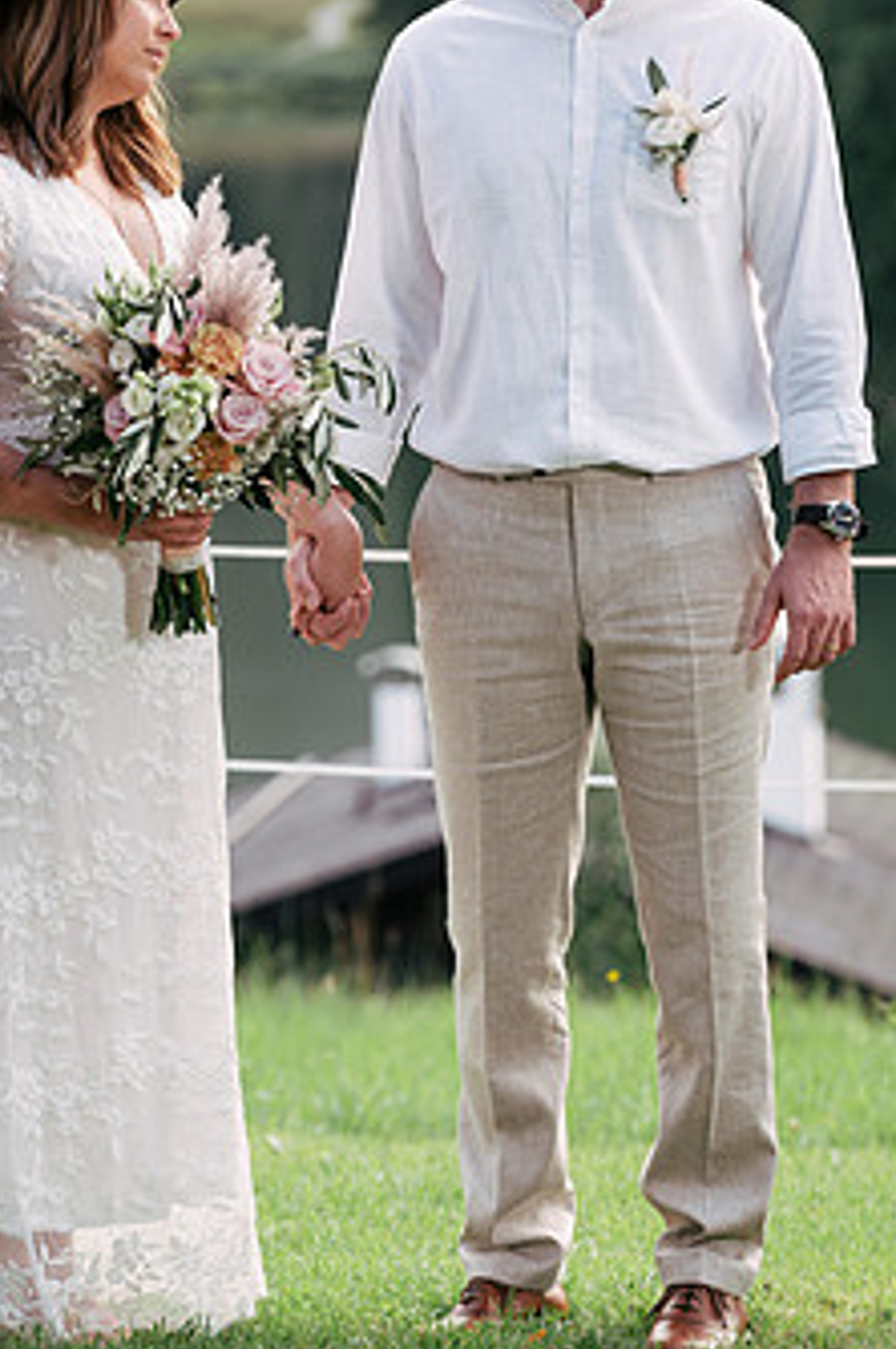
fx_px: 7818
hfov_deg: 6.6
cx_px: 402
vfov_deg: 9.9
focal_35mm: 209
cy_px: 545
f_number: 6.3
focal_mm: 155
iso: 320
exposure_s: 1/200
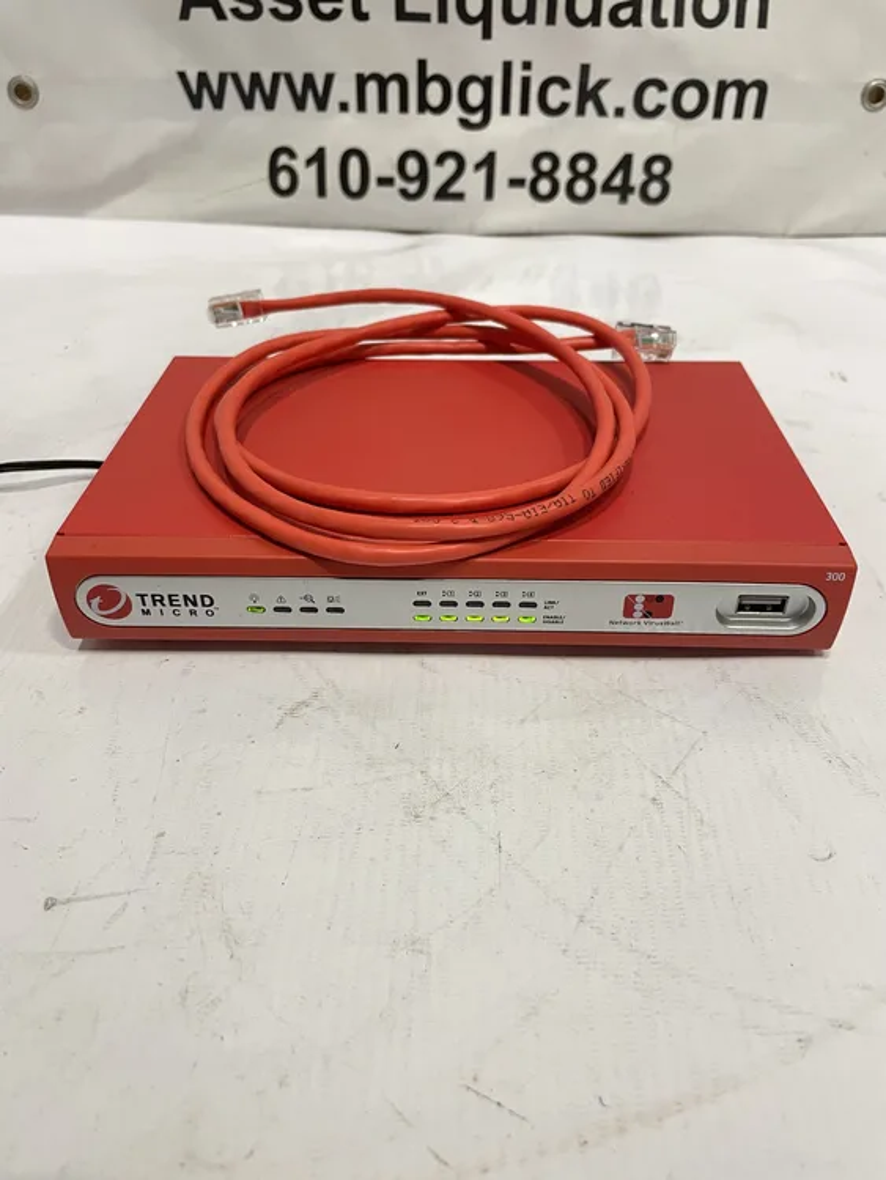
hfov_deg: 53.1
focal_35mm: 26
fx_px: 887
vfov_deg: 67.3
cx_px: 443
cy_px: 590
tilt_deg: -36.9
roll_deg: -0.7
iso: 160
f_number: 1.6
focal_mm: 4.2
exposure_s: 1/60
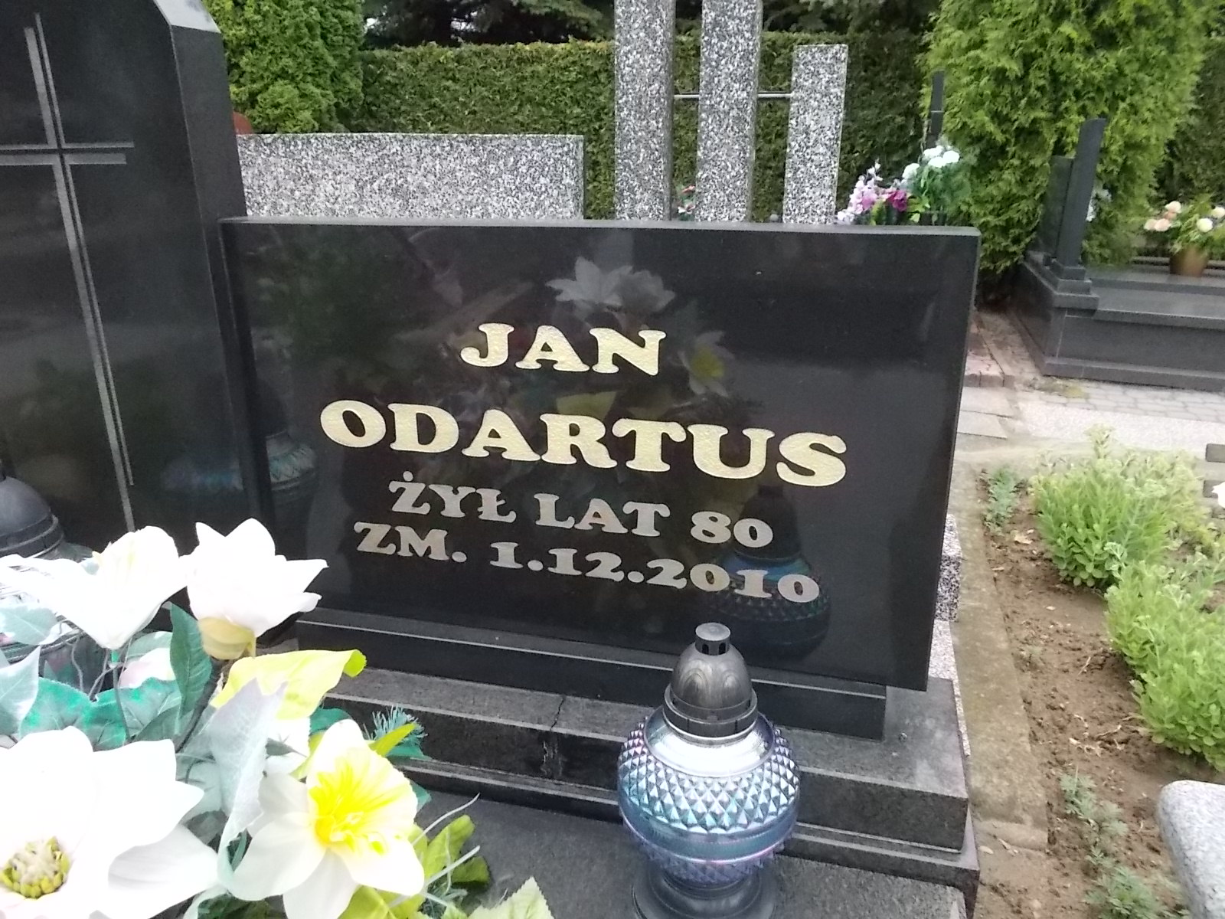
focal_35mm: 26
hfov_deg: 67.3
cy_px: 460
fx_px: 920
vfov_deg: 53.1
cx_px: 612
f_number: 8
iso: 400
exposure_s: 1/160
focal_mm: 4.6
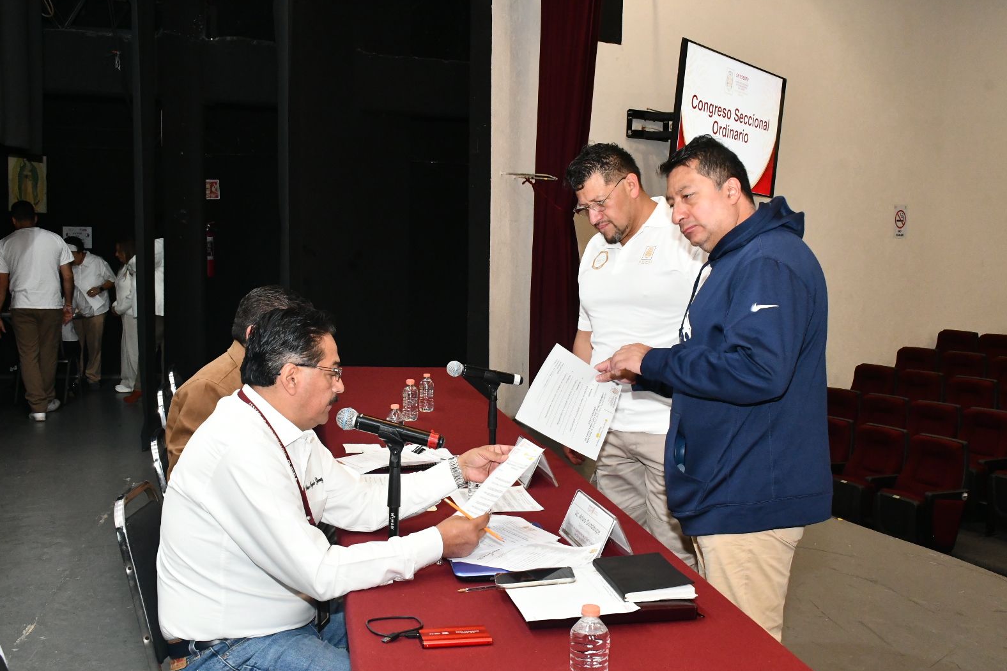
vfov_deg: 35.9
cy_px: 339
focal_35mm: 37
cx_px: 492
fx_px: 1035
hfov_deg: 51.9
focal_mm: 24
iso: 3600
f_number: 10
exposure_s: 1/40
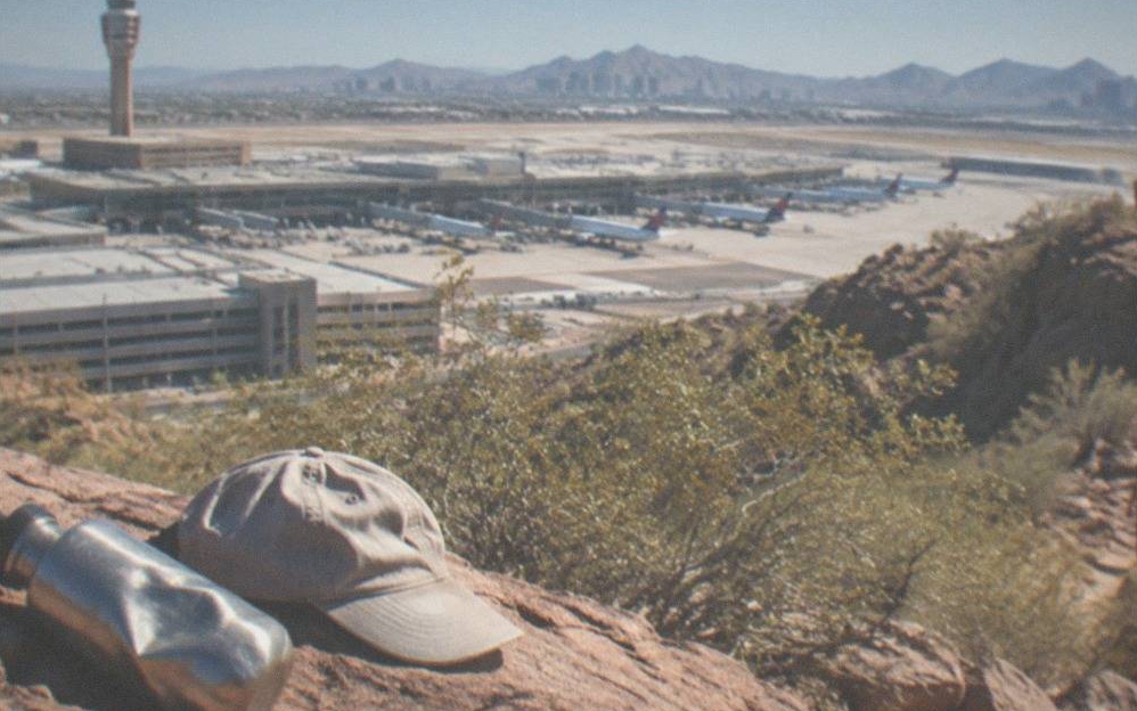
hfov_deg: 41.8
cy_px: 375
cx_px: 568
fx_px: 1488
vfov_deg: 26.9
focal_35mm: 48
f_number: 9
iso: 200
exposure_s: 1/500
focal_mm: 47
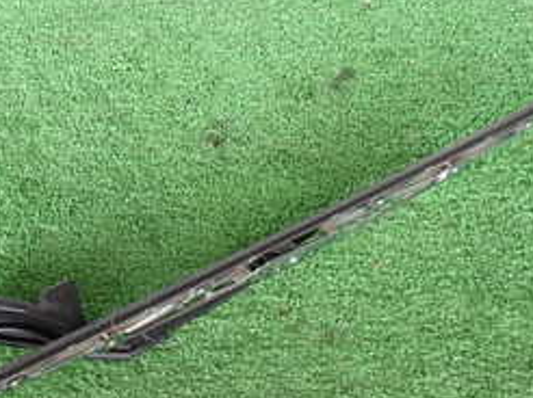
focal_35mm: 61
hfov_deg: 29.8
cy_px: 322
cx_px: 15
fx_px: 938
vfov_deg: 23.6
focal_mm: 4.5
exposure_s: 1/60
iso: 125
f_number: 2
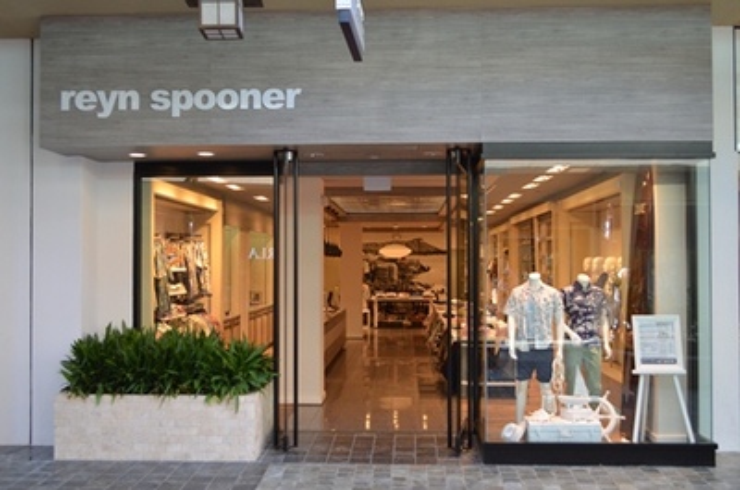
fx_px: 800
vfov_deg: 34.1
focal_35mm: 39
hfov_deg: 49.6
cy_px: 245
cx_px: 370
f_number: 4.2
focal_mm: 26
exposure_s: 1/200
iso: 640
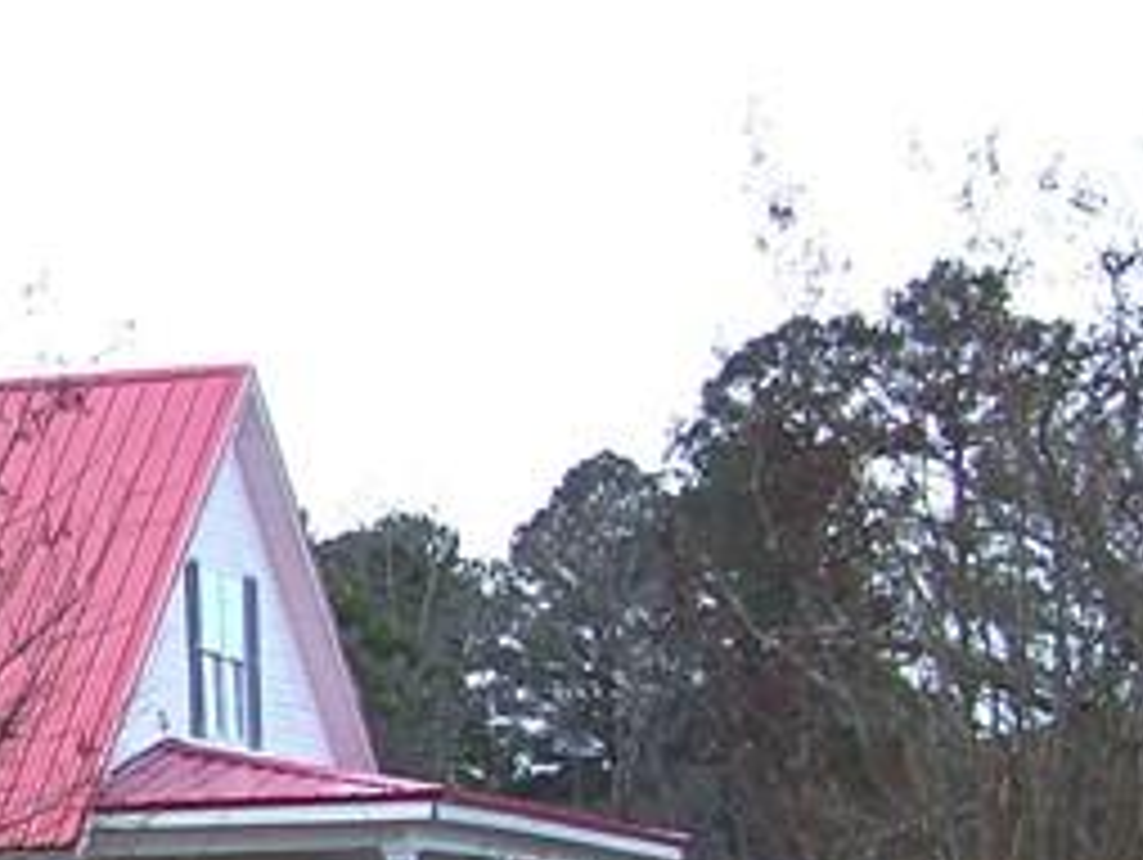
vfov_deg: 9.6
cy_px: 855
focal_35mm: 153
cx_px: -765
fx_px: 5057
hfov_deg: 12.1
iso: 64
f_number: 2.8
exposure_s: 1/320
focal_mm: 6.3
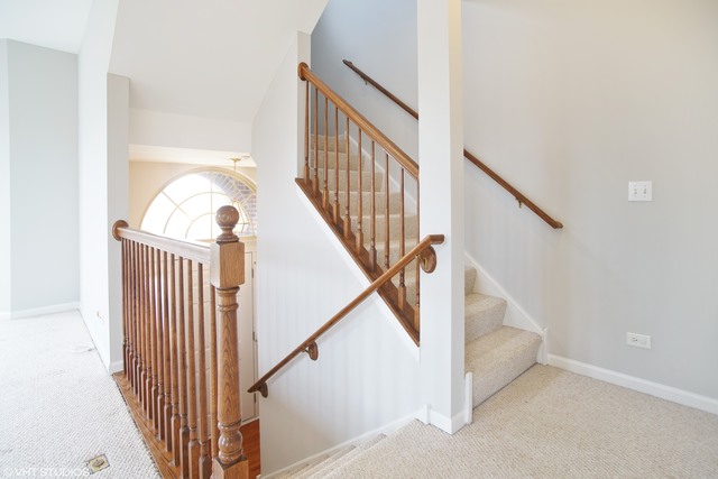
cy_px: 240
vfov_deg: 70.5
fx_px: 339
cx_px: 359
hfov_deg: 93.3
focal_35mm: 17
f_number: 8
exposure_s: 1/13
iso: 400
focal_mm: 17
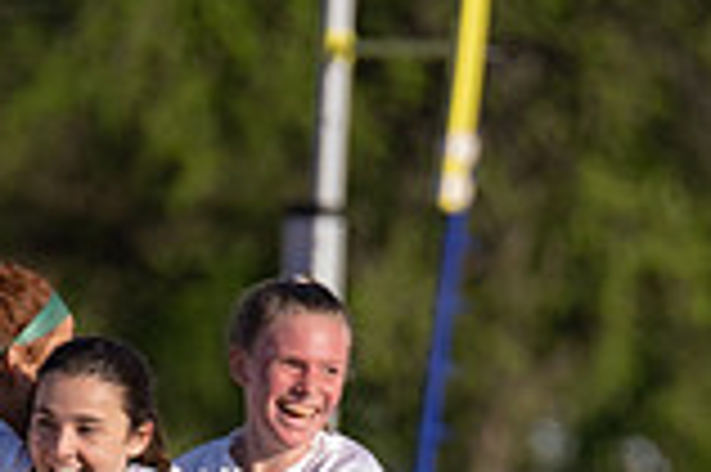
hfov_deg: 1.2
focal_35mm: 1697
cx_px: -60
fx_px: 33481
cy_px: 836
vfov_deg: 0.8
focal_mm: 200
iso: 100
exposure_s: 1/2000
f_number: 2.8
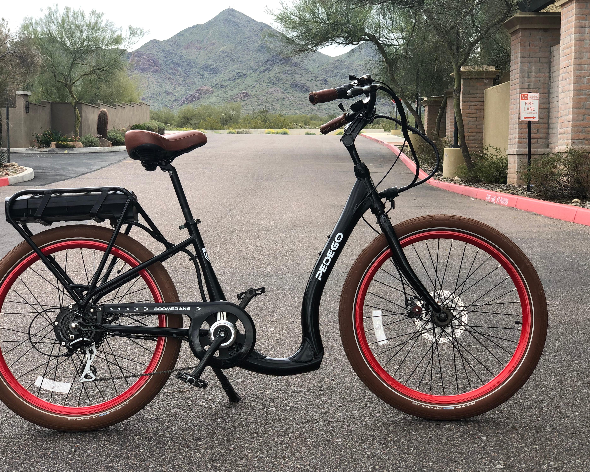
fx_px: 960
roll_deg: +0.4
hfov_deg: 34.1
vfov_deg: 27.6
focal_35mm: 55
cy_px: 237
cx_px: 278
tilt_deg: -4.0
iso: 16
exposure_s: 1/120
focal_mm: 6
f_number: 2.4
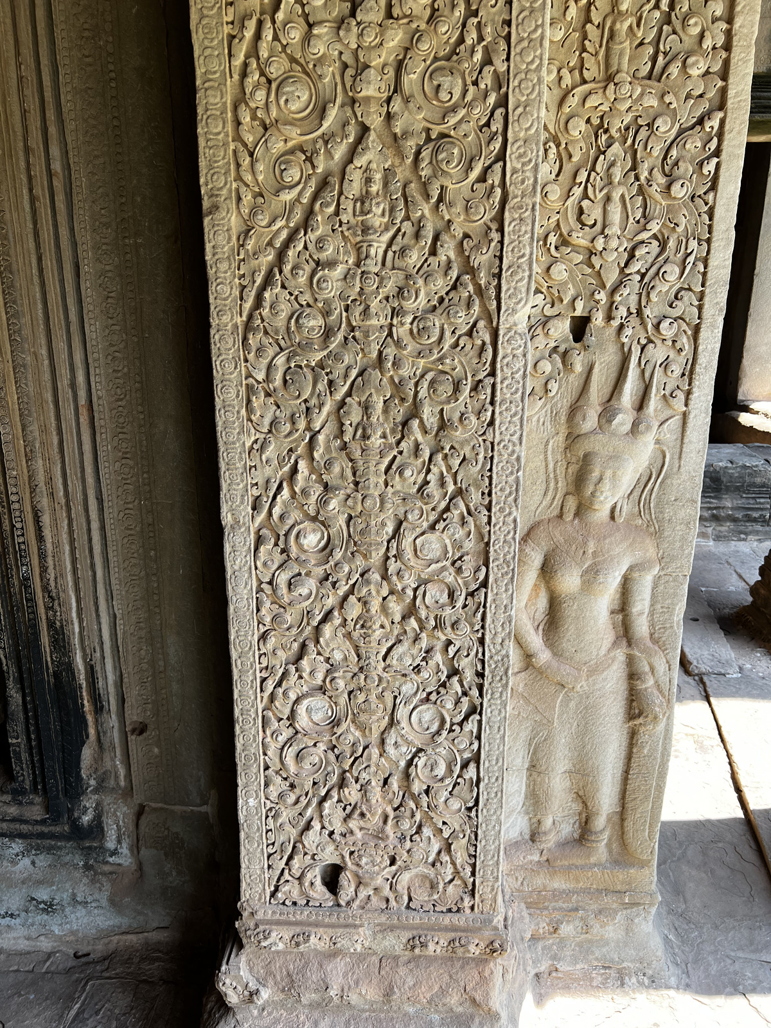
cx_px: 386
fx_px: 772
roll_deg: -1.1
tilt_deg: -16.3
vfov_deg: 67.3
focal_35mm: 26
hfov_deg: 53.1
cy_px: 514
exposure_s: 1/196
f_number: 1.5
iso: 40
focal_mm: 5.7
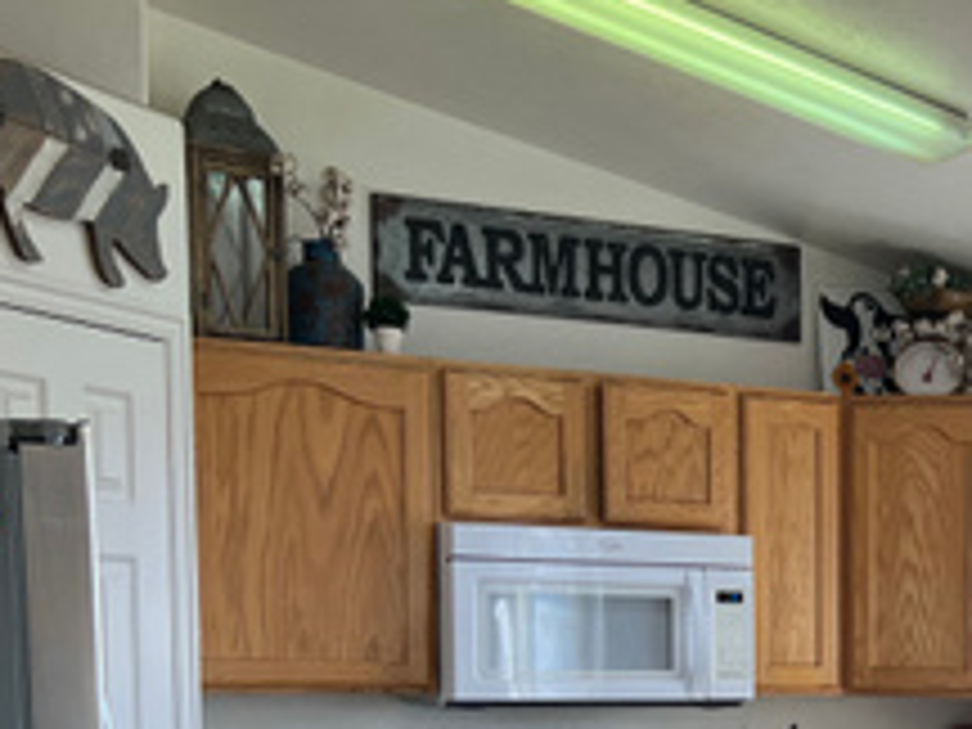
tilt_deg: -6.2
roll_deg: -0.8
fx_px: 2162
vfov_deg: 18.1
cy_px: 882
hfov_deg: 23.6
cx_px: 1098
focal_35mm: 77
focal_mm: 5.7
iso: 40
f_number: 1.5
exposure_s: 1/203
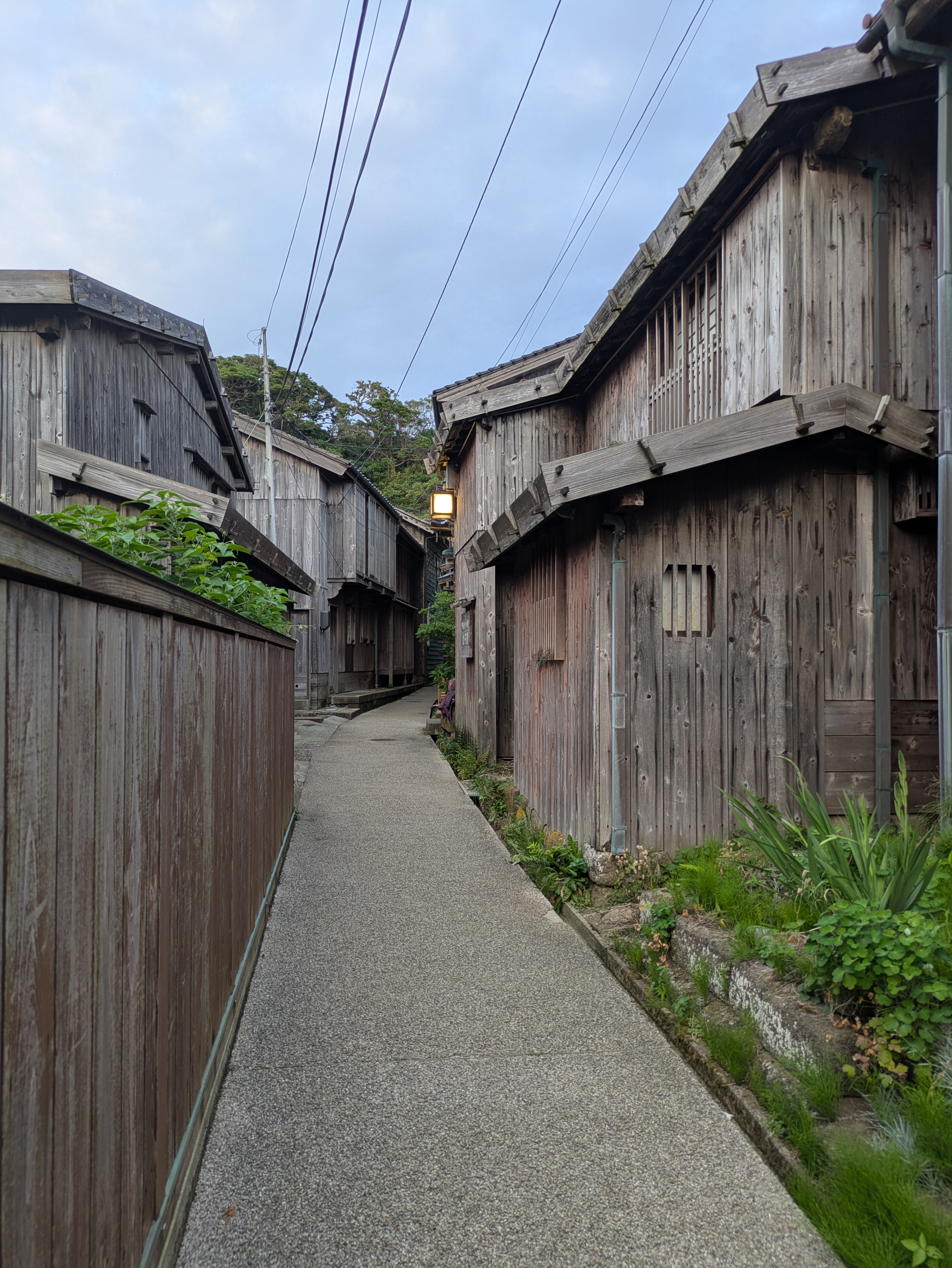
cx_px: 476
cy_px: 634
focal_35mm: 25
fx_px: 916
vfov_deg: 69.4
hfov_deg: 54.9
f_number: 1.89
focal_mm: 5.43
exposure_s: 1/126
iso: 49
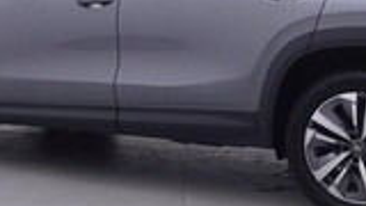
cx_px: 184
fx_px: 784
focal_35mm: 81
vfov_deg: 14.9
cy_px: 49
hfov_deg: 26.3
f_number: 5
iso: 200
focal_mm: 15
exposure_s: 1/80
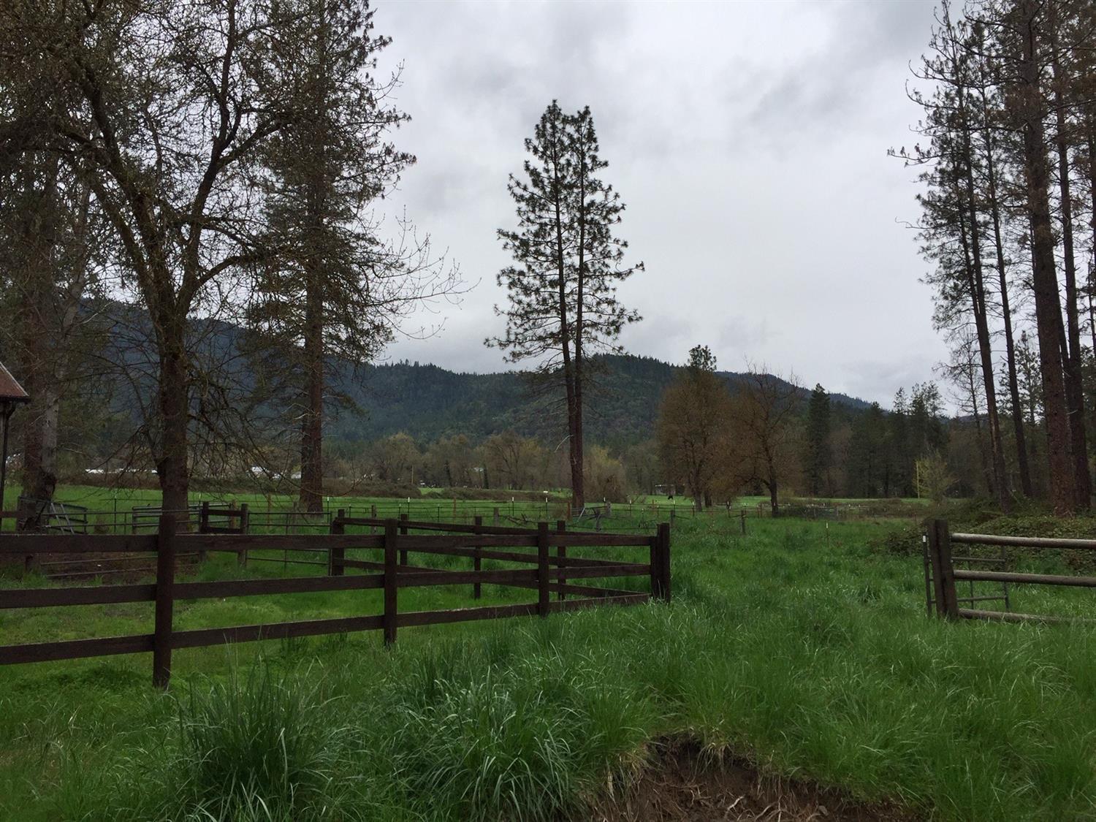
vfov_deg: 48.2
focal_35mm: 29
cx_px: 548
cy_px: 411
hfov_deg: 61.7
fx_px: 918
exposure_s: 1/775
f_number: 2.2
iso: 32
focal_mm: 4.15
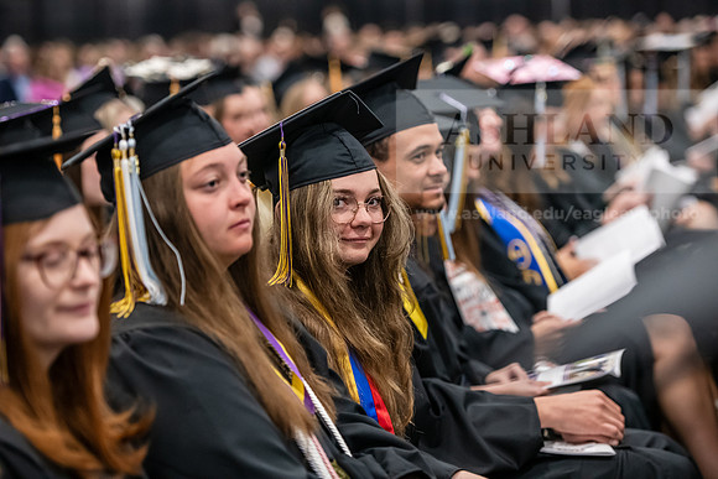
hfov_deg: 17.6
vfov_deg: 11.8
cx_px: 359
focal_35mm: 116
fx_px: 2314
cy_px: 240
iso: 3200
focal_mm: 116
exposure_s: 1/200
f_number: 3.2
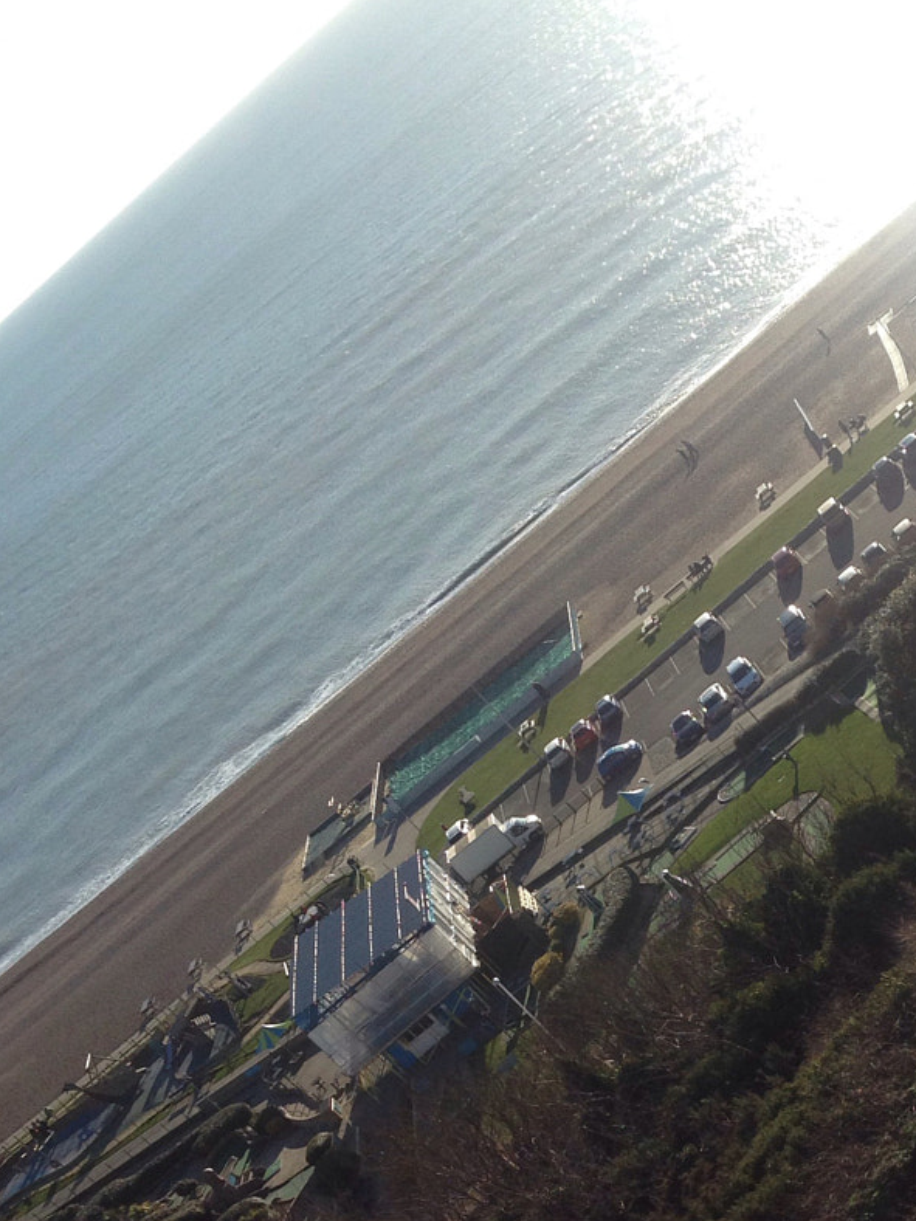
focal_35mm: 67
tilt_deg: -27.5
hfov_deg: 21.4
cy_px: 1038
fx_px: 2364
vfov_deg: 28.1
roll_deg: +44.1
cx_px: 826
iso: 50
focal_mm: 4.12
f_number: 2.4
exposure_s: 1/1595
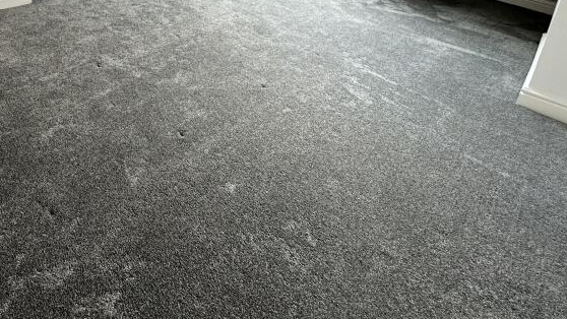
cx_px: 145
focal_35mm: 28
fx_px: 421
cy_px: -60
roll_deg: -5.5
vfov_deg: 33.9
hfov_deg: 64.1
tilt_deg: -14.0
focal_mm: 2.22
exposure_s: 1/99
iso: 125
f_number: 2.2
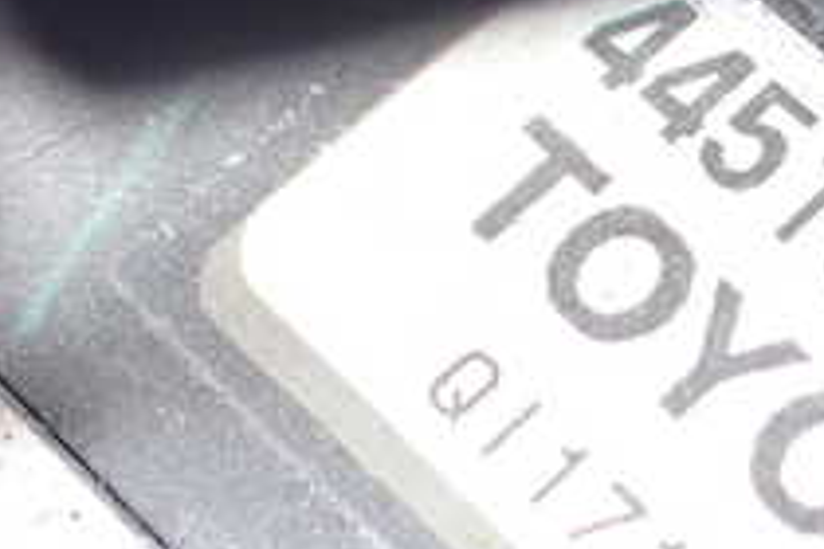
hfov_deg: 21.6
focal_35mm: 89
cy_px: 380
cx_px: 922
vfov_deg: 15.3
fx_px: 2037
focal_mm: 5.4
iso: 800
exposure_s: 1/60
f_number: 2.3
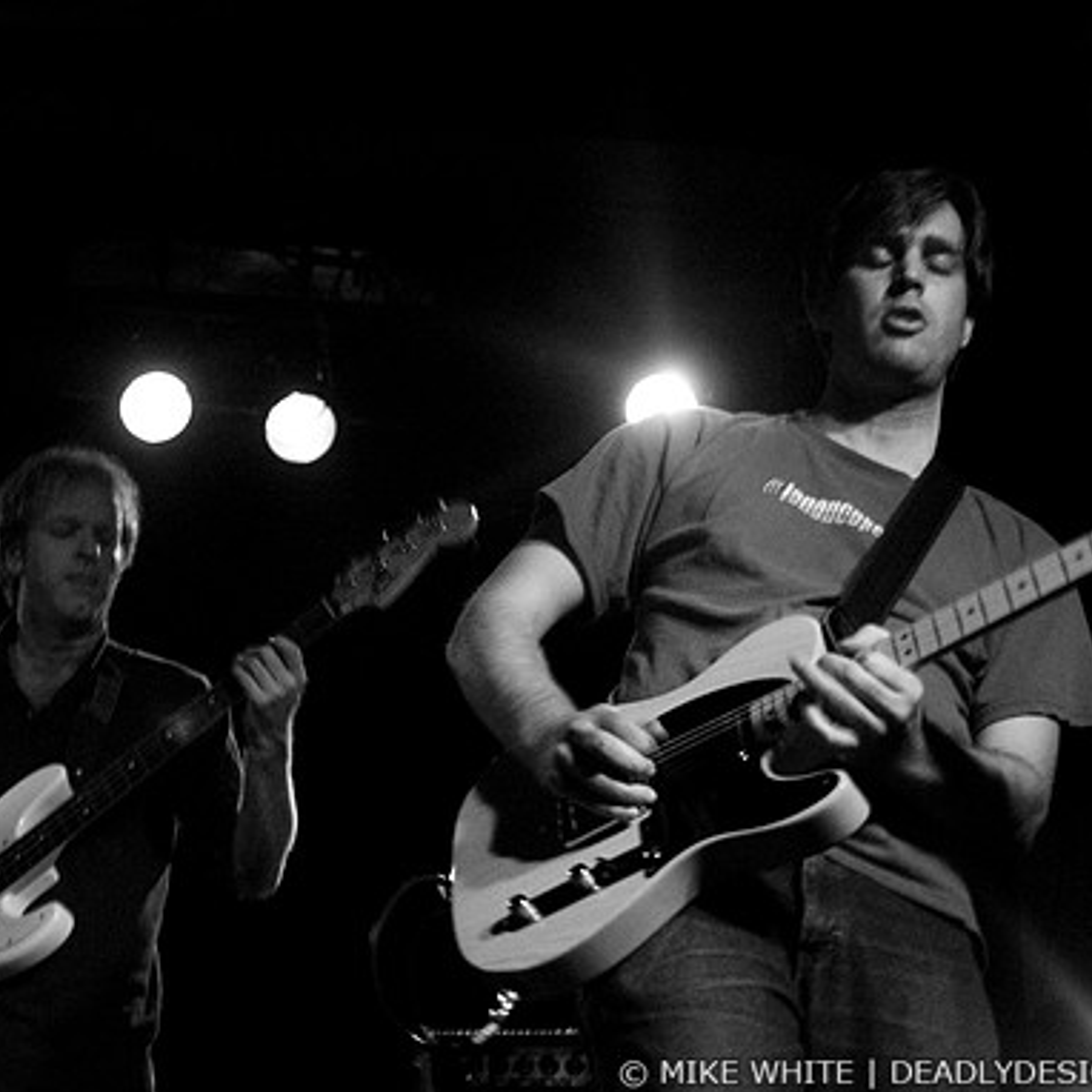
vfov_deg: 25.5
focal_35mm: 68
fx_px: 2414
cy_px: 546
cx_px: 426
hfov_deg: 25.4
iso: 800
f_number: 2.8
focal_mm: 35
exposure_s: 1/20
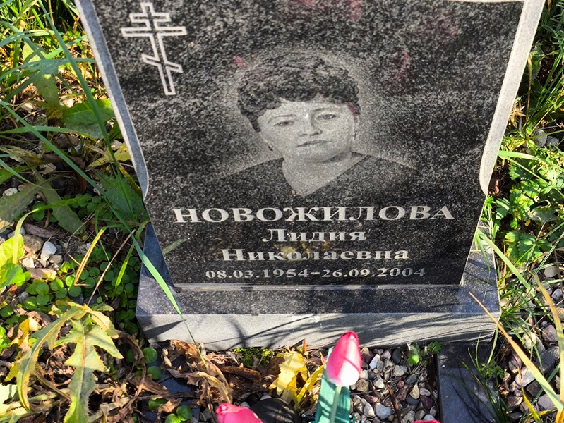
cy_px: 212
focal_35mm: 50
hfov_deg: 38.2
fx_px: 815
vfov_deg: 29.1
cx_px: 282
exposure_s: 1/277
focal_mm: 4.71
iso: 50
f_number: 1.7
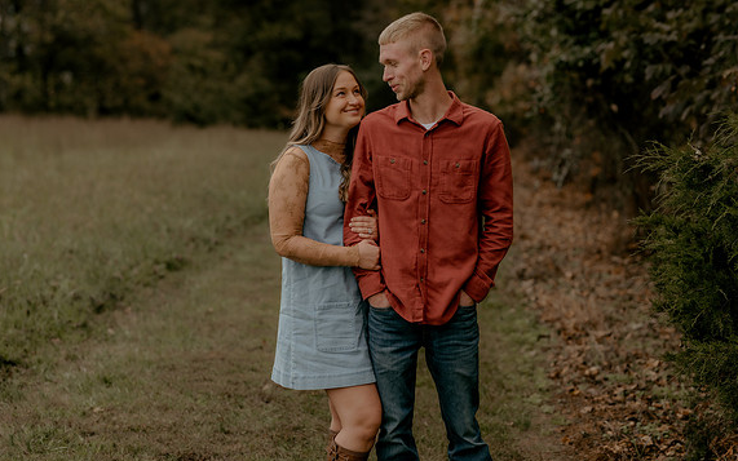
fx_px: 1770
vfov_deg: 14.9
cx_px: 371
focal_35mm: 88
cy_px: 229
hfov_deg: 23.6
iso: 125
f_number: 2.8
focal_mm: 85
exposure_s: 1/640
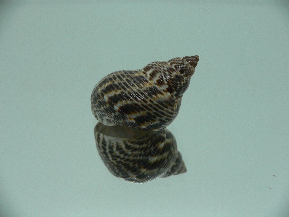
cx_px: 144
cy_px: 108
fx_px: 292
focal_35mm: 35
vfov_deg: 40.7
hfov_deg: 52.6
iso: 80
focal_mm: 4.6
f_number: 2.8
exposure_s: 1/60
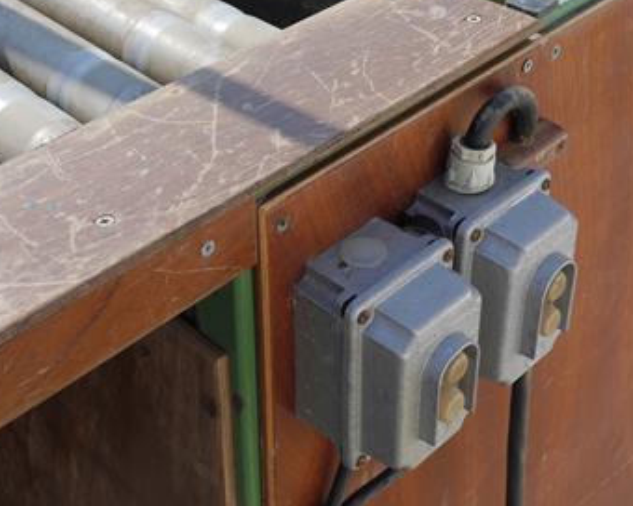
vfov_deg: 22.8
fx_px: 1236
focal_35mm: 66
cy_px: 91
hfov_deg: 28.7
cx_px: 284
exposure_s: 1/320
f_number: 8
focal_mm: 18
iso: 160
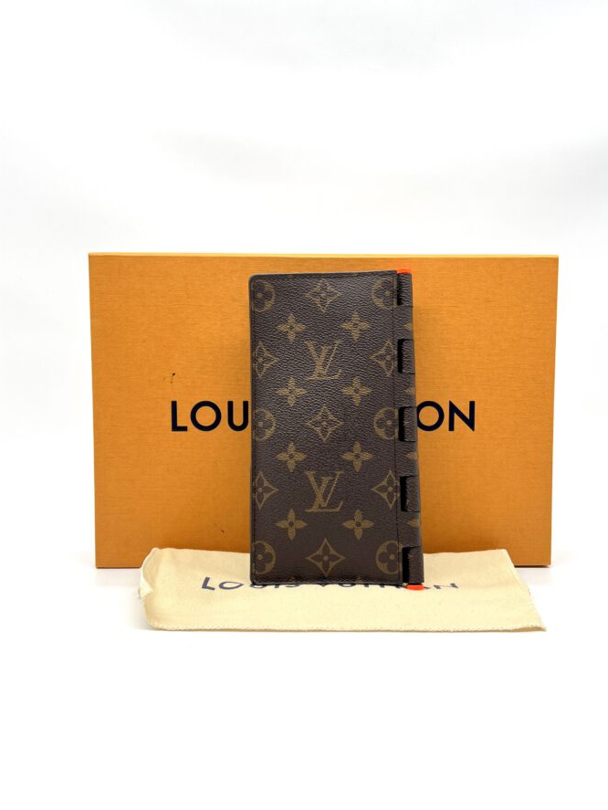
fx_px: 702
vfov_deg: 59.9
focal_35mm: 30
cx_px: 323
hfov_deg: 46.8
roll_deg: -1.3
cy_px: 405
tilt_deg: -3.6
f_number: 1.5
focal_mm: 5.7
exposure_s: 1/116
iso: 32
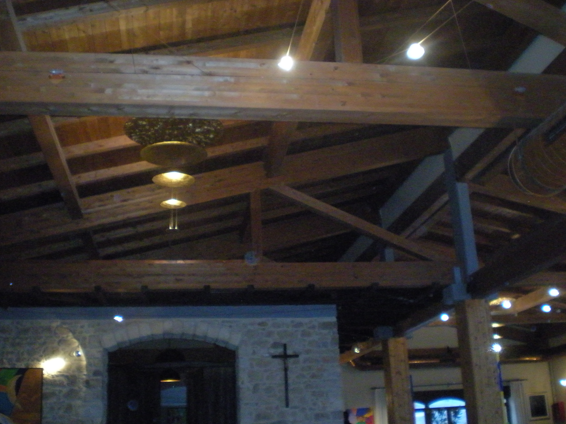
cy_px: 209
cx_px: 285
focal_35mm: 40
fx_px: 654
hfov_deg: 46.8
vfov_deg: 36.0
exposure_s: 1/60
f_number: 3.1
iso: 800
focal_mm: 6.3
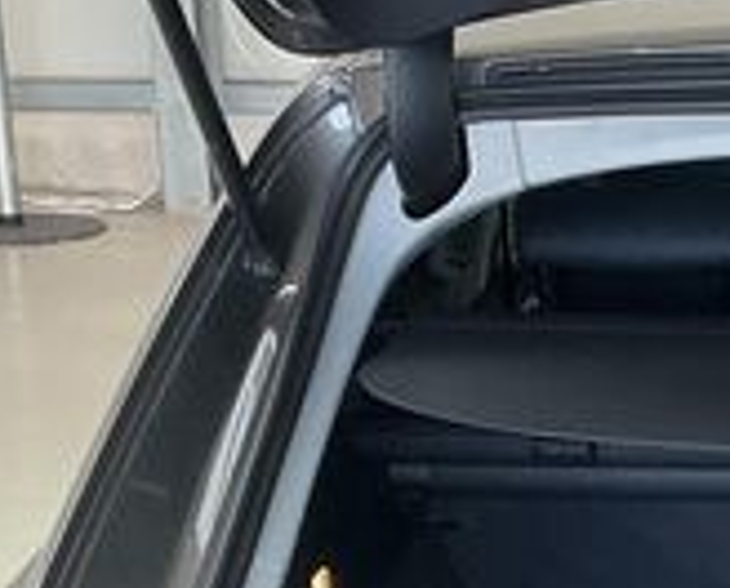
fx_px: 2880
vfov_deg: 11.3
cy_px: 815
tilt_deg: -19.7
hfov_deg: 13.9
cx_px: 948
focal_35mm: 133
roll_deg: -1.1
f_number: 1.8
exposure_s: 1/100
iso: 50
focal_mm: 3
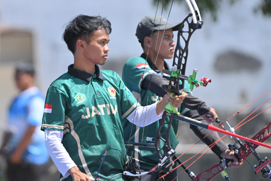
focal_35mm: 600
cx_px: 136
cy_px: 90
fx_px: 4516
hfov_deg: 3.4
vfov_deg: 2.3
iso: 125
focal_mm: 600
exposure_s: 1/320
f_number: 6.3
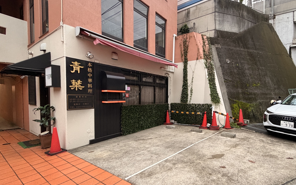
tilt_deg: -2.2
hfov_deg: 90.3
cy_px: 101
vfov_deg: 64.8
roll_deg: -0.3
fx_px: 145
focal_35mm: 18
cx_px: 172
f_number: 2.2
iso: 320
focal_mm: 2.22
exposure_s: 1/69
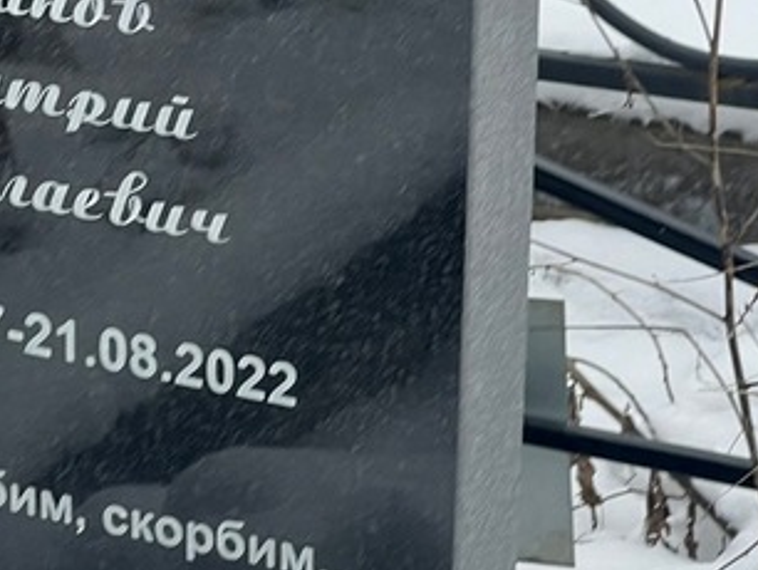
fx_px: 4405
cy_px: 223
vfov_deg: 7.4
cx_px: 196
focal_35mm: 201
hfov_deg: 9.8
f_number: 2.8
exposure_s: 1/99
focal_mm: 9
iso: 64
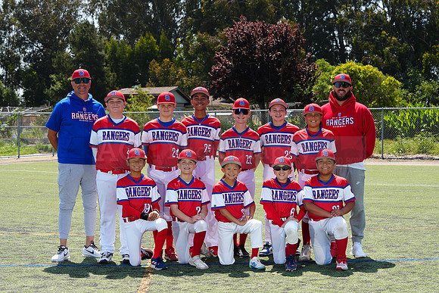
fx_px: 854
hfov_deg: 28.8
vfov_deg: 19.5
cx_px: 220
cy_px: 146
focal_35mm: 70
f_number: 8
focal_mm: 70
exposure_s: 1/250
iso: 160
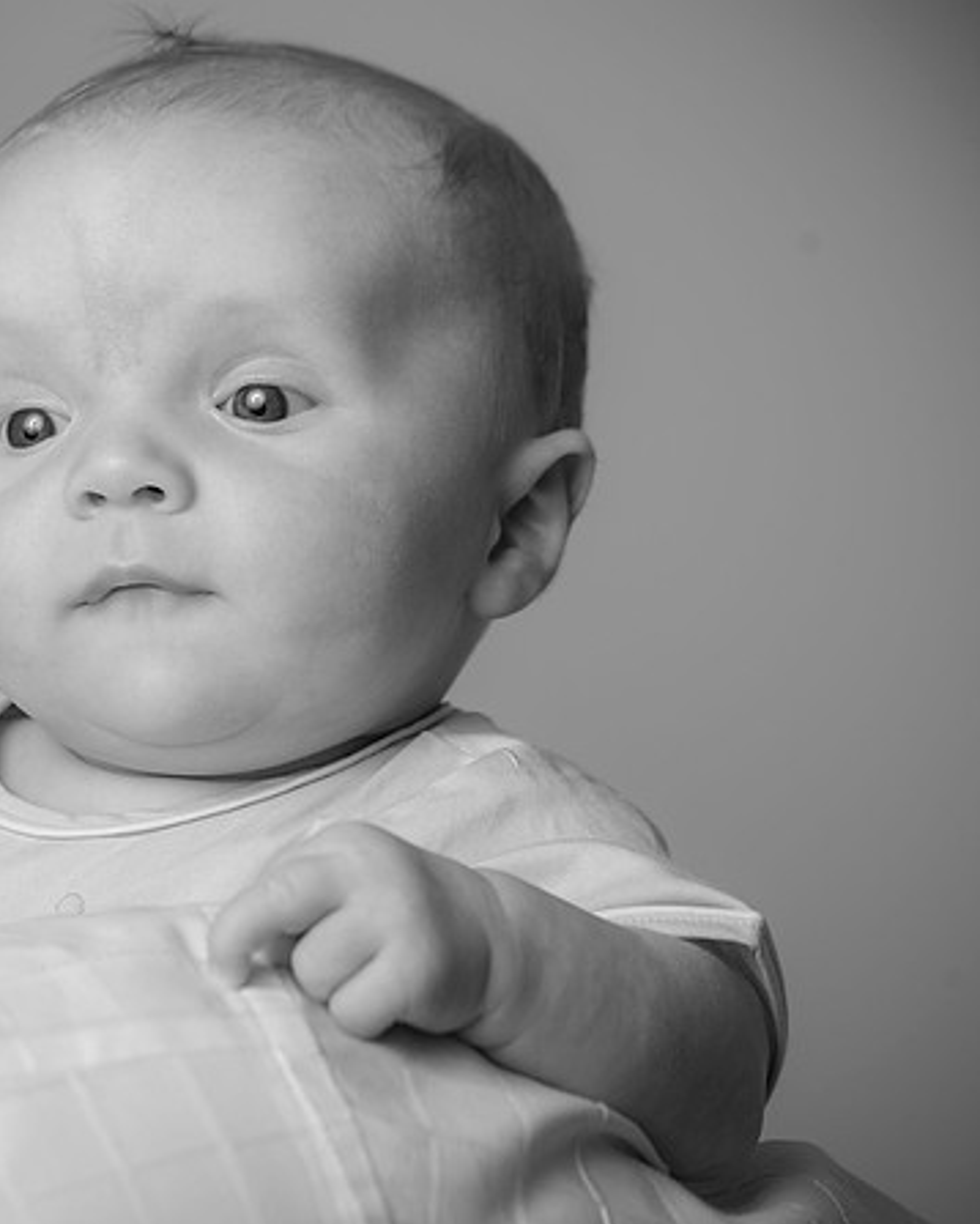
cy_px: 711
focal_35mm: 332
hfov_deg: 4.7
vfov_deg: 5.8
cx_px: 149
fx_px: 12029
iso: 250
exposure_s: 1/200
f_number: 7.1
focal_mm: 200
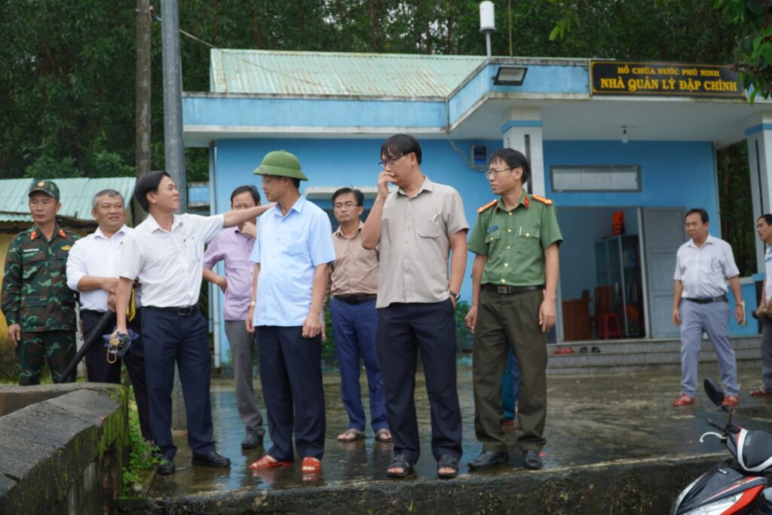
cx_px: 386
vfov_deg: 34.2
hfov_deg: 49.5
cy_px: 258
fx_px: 836
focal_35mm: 39
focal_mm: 26
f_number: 4
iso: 160
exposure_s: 1/160
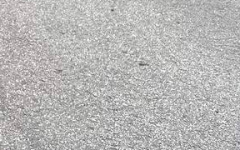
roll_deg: +0.3
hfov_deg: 11.4
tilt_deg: -6.5
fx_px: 1001
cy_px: -192
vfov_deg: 8.0
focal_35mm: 153
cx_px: -338
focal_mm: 5.7
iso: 50
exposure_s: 1/1068
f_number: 1.5
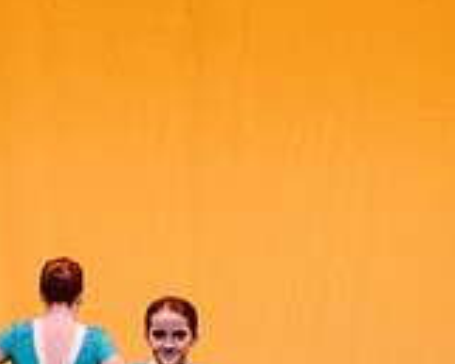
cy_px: 346
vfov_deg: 4.1
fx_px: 5066
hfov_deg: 5.1
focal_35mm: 376
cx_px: 277
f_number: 2.8
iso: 1250
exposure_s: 1/500
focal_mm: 102
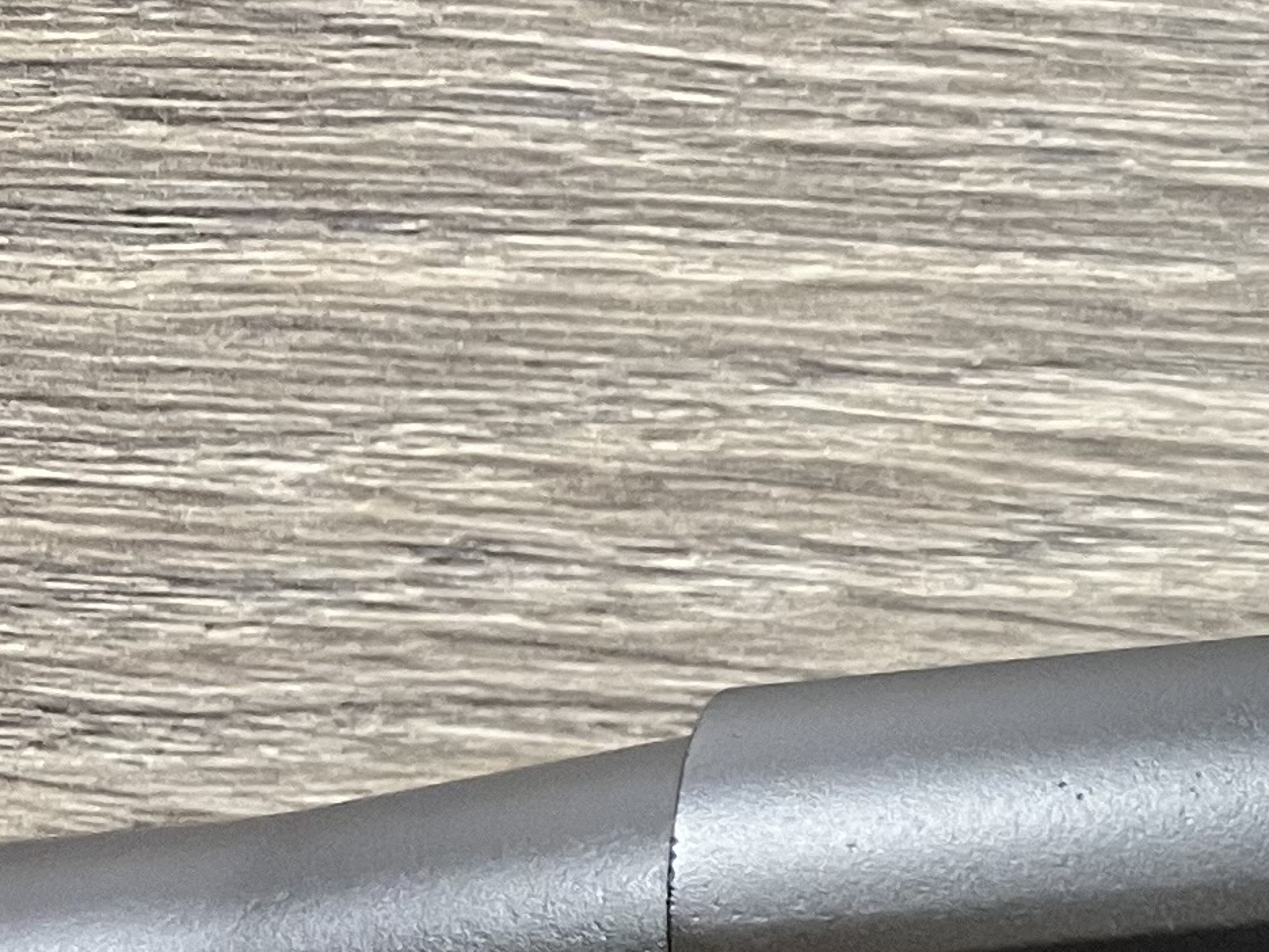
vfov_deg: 12.9
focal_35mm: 112
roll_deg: -2.9
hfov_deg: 14.2
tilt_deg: -9.3
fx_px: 4106
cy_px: 1116
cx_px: 2652
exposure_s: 1/60
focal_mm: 5.1
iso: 160
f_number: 1.6
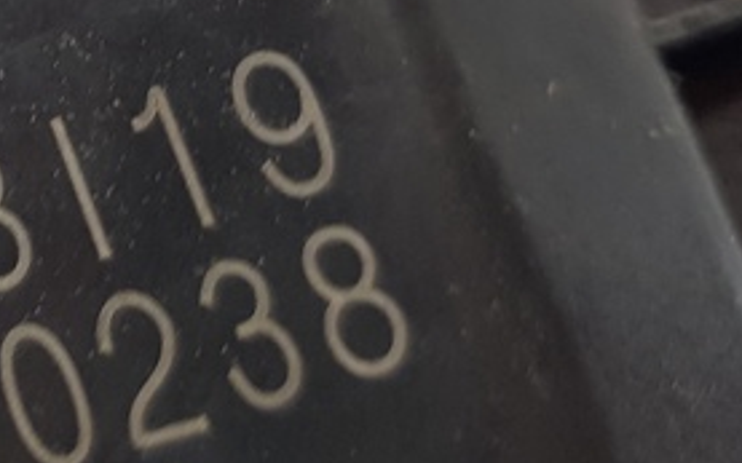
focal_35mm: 102
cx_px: -482
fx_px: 2062
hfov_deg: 17.5
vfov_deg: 12.3
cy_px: -214
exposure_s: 1/100
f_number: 1.7
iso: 80
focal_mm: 4.2
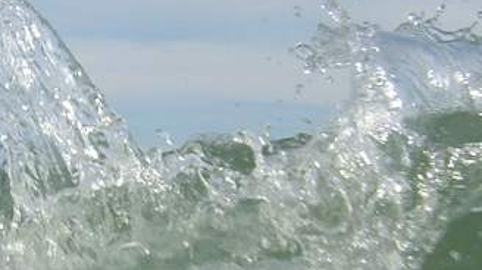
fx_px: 1597
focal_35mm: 125
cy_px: 258
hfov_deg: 16.9
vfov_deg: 9.6
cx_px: 35
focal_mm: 6.1
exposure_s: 1/390
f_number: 5.8
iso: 100
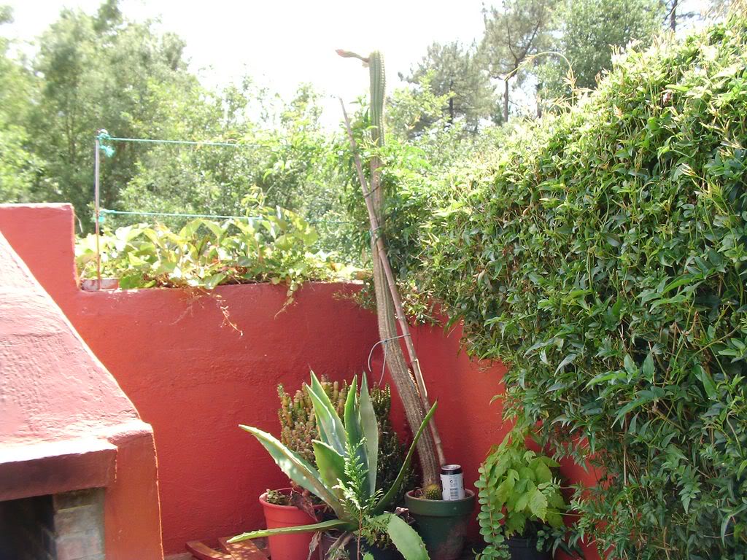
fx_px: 820
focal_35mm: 38
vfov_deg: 37.7
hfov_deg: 49.0
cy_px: 280
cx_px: 374
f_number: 3.5
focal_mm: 5.8
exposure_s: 1/148
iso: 50
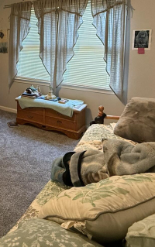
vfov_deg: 58.2
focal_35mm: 31
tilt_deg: -4.6
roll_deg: -0.1
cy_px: 63
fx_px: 209
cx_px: 11
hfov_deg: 37.6
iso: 500
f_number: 2.2
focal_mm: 2.22
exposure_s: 1/60
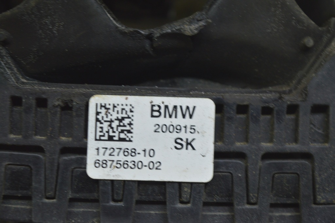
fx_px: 767
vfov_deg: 16.5
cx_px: 168
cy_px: 112
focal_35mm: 82
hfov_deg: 24.6
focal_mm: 55
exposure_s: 1/20
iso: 400
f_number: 5.6
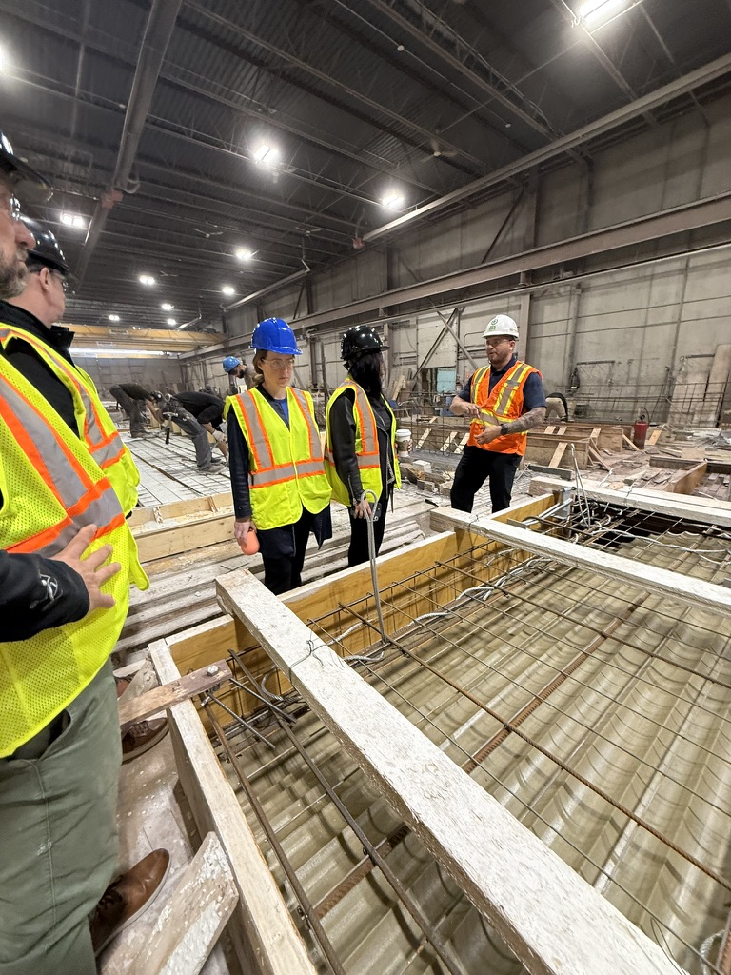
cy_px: 488
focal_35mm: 14
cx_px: 366
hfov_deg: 85.7
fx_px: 394
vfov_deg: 102.1
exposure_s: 1/60
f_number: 2.2
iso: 200
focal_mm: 2.22
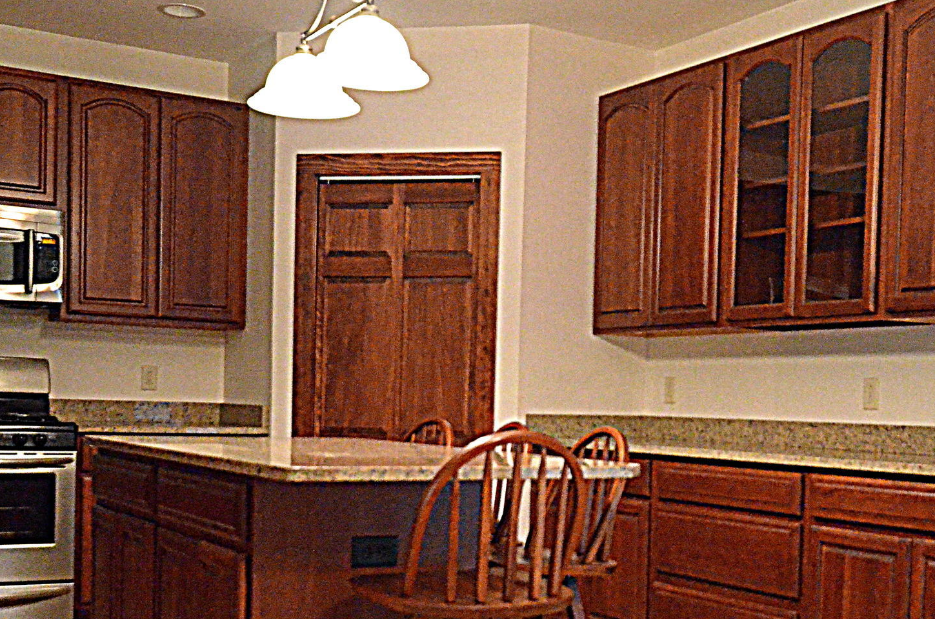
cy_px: 451
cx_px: 575
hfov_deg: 38.7
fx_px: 1322
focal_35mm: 51
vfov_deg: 26.1
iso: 6400
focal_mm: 20
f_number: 3.5
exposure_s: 1/200
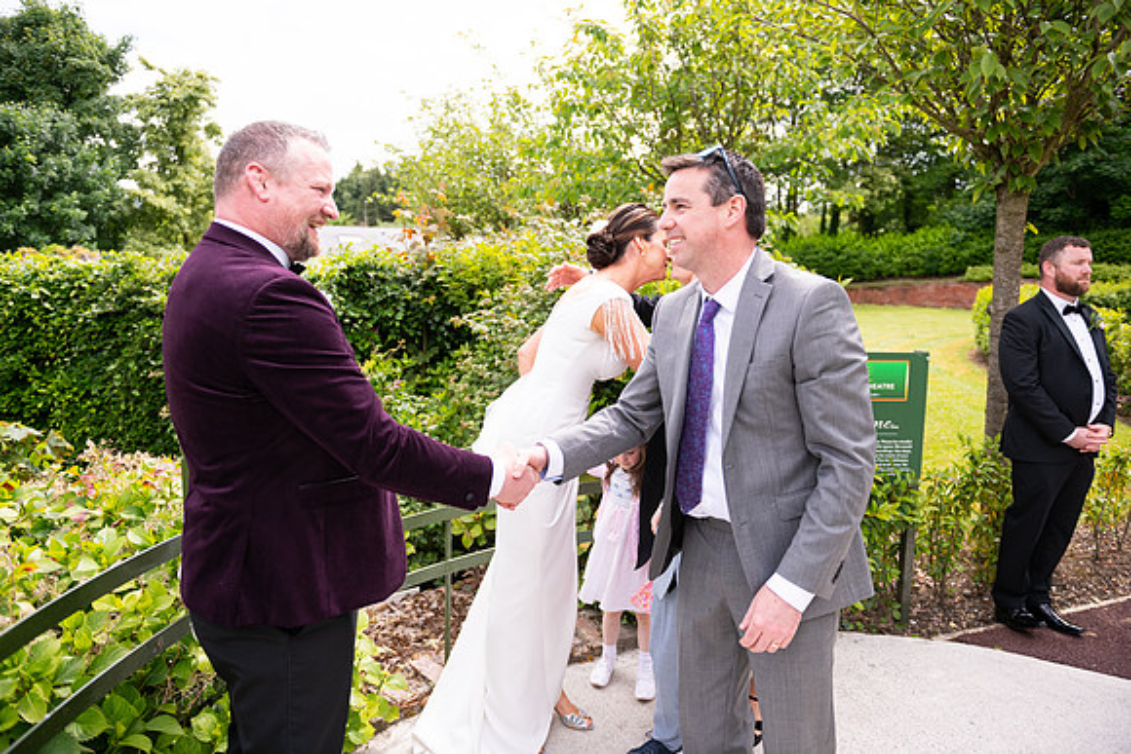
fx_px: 754
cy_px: 377
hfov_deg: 73.7
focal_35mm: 24
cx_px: 566
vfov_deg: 53.2
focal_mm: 24
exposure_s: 1/1600
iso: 250
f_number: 3.5
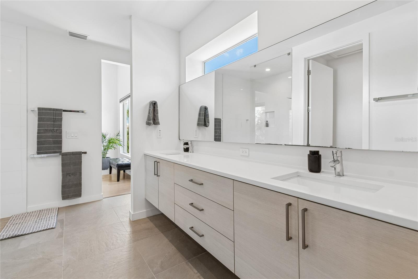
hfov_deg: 100.4
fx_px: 174
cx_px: 209
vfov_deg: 77.3
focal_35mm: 15
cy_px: 140
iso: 100
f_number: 7.1
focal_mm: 10
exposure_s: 1/15
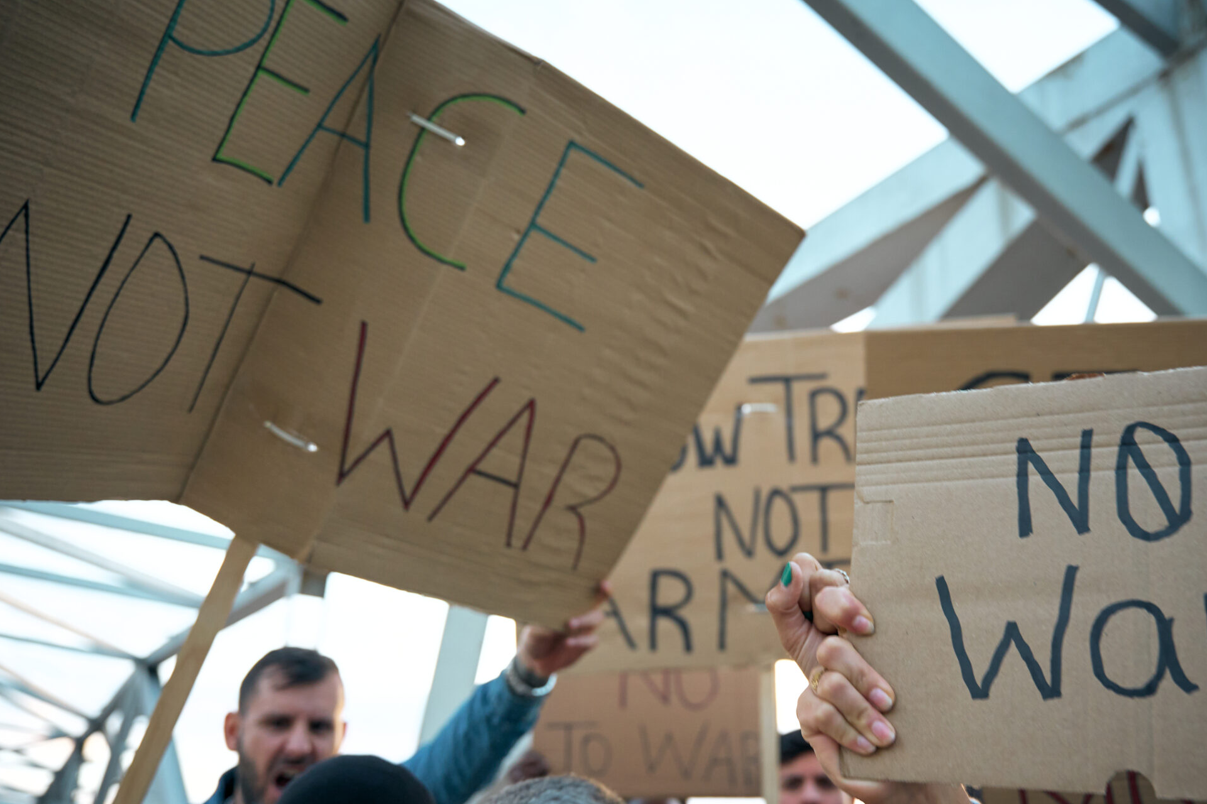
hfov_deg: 58.0
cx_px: 750
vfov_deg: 40.8
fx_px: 1073
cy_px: 510
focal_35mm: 32
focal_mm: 24
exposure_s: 1/100
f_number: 2.8
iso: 400
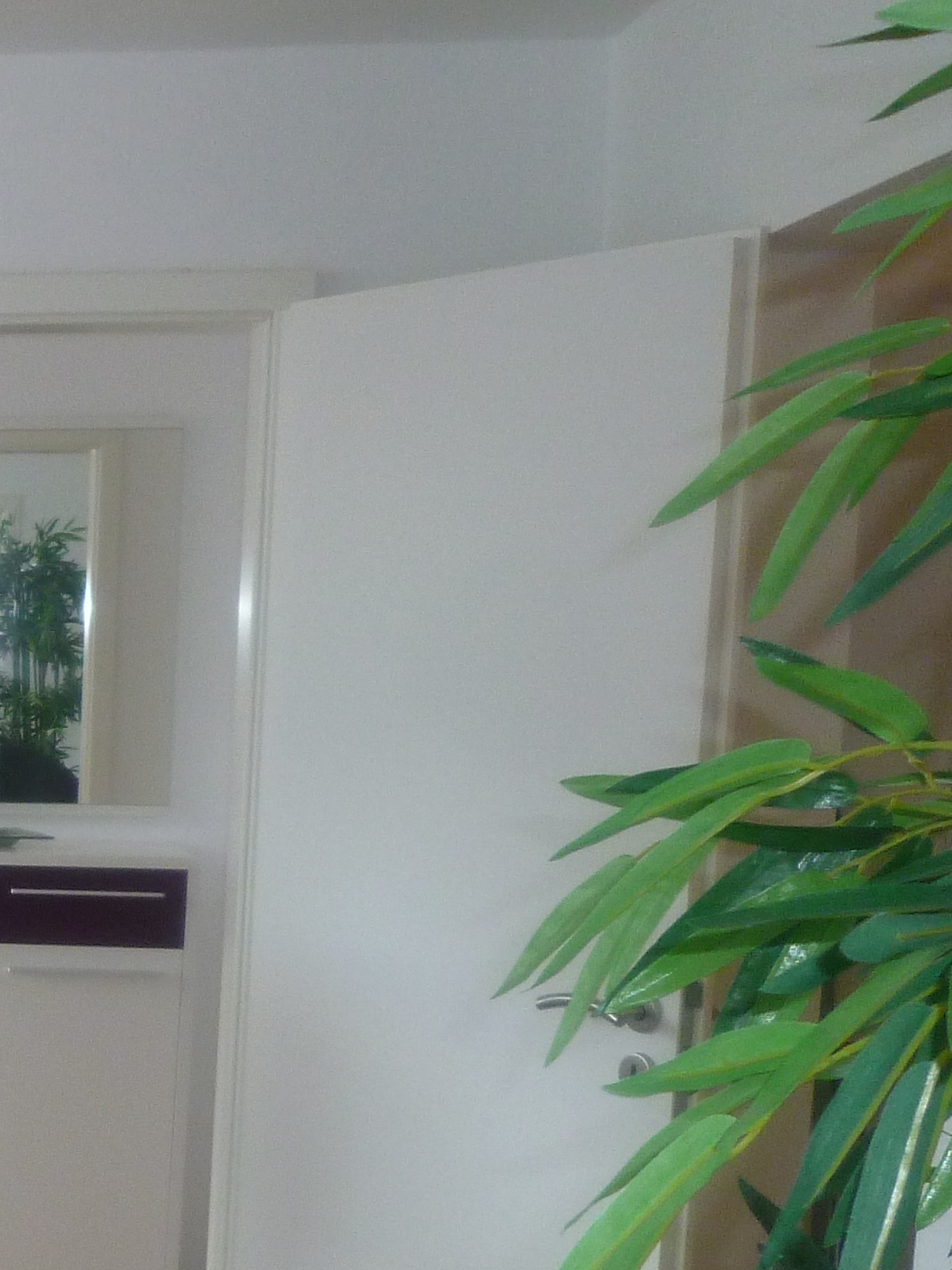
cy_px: 1028
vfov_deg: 27.9
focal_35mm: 68
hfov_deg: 18.3
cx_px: -606
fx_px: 2493
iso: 125
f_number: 2.8
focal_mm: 4.5
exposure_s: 1/30
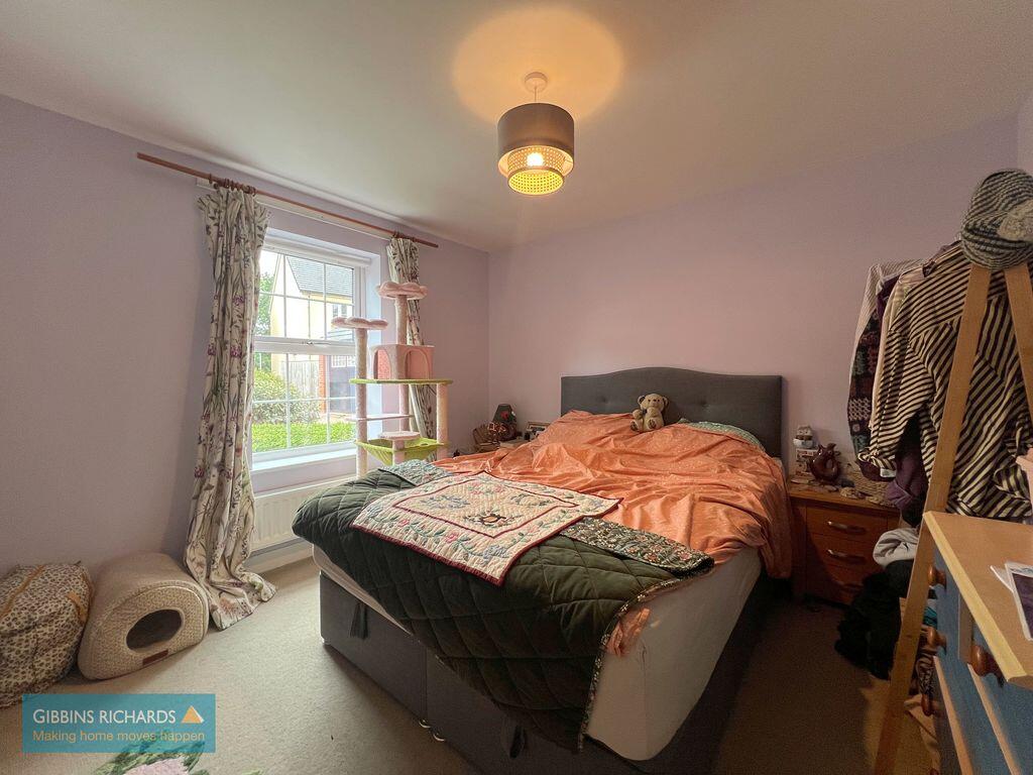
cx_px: 516
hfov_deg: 106.2
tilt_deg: -0.9
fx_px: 388
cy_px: 388
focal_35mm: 13
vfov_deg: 89.9
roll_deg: +0.7
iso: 200
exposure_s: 1/99
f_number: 1.8
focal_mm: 1.57
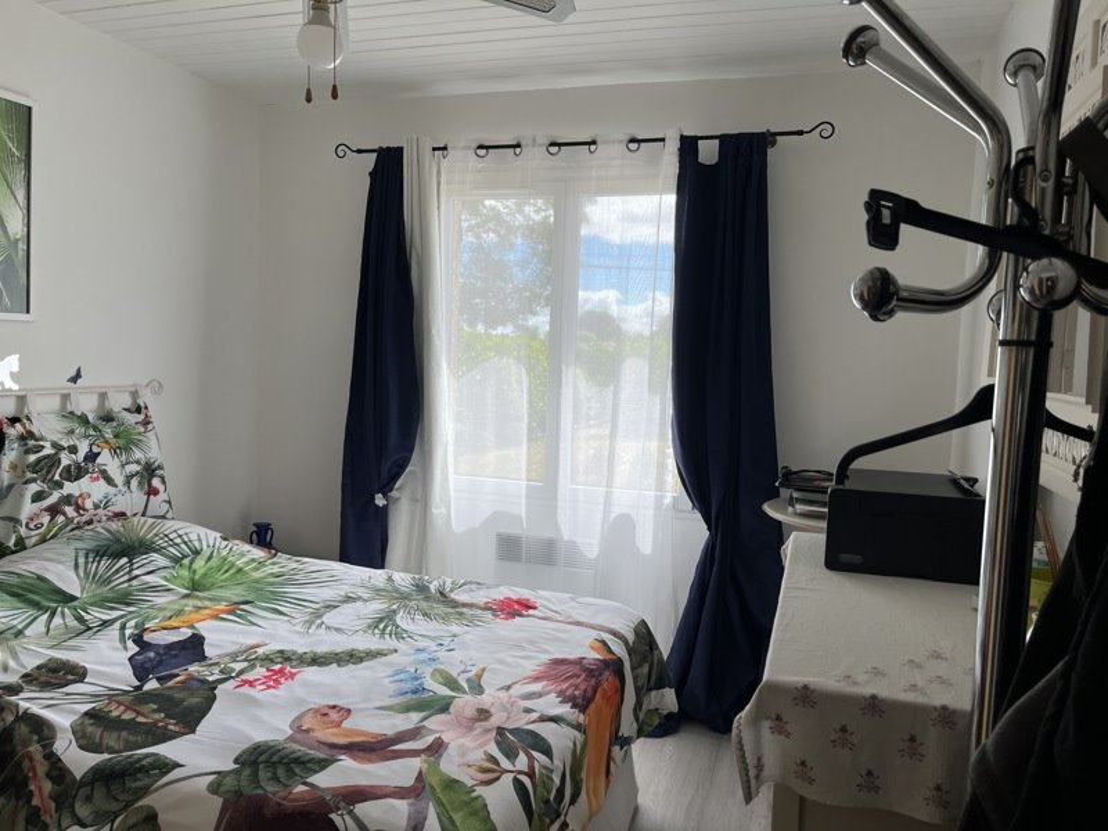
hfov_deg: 67.3
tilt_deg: -5.3
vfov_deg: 53.1
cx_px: 554
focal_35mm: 26
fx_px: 832
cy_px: 416
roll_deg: -1.6
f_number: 1.6
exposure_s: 1/413
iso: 50
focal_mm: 5.1
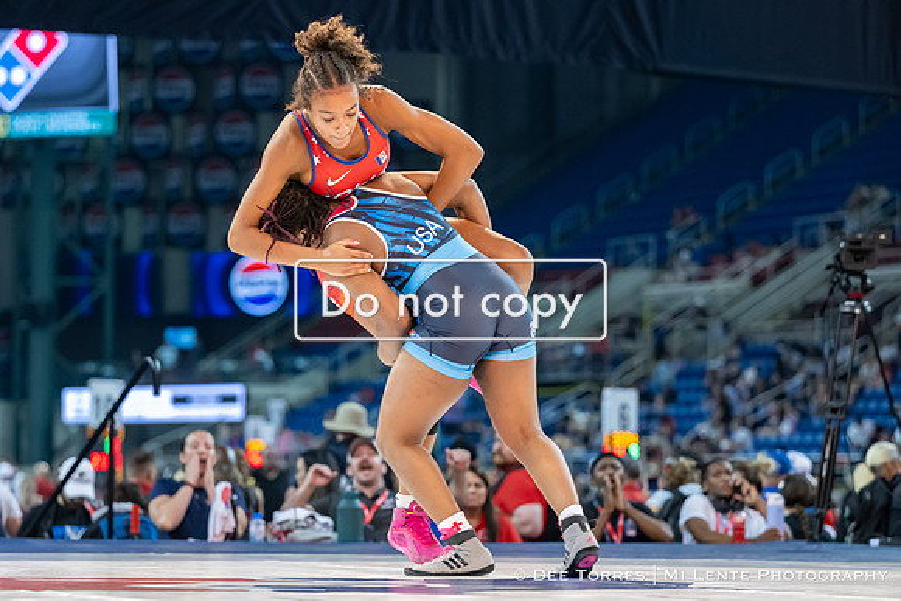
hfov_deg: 14.6
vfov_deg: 9.8
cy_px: 349
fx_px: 3510
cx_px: 390
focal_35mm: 140
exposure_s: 1/800
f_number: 2.8
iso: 2500
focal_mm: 102
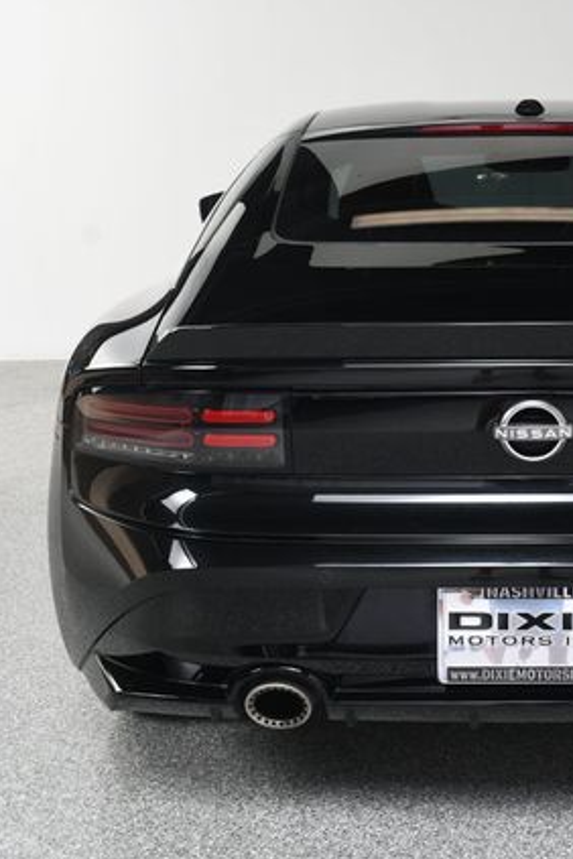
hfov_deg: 22.3
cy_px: 428
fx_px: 1409
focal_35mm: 59
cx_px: 536
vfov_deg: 33.9
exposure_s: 1/160
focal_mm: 26
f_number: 7.1
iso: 100
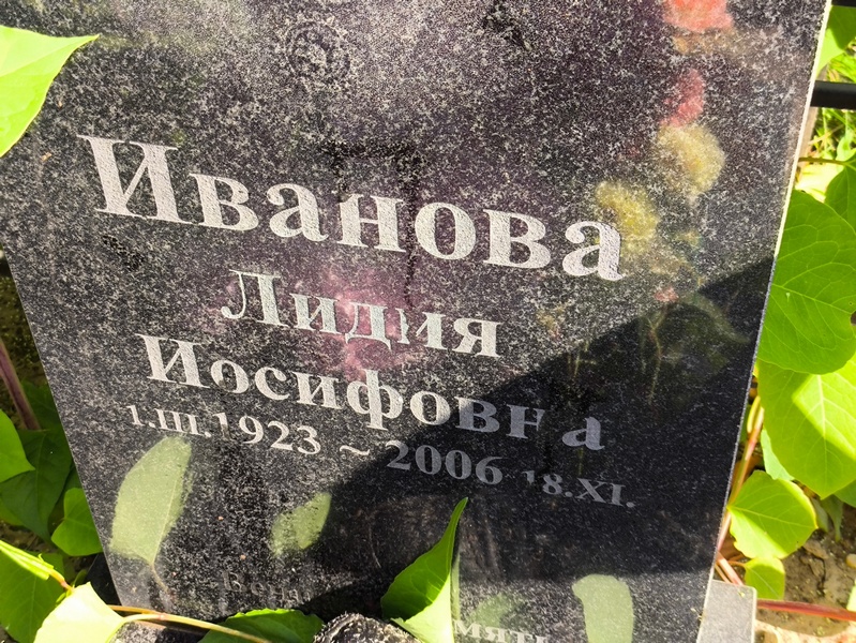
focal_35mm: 50
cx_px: 428
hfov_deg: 38.2
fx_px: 1237
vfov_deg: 29.1
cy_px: 322
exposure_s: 1/219
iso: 50
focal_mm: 4.71
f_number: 1.7
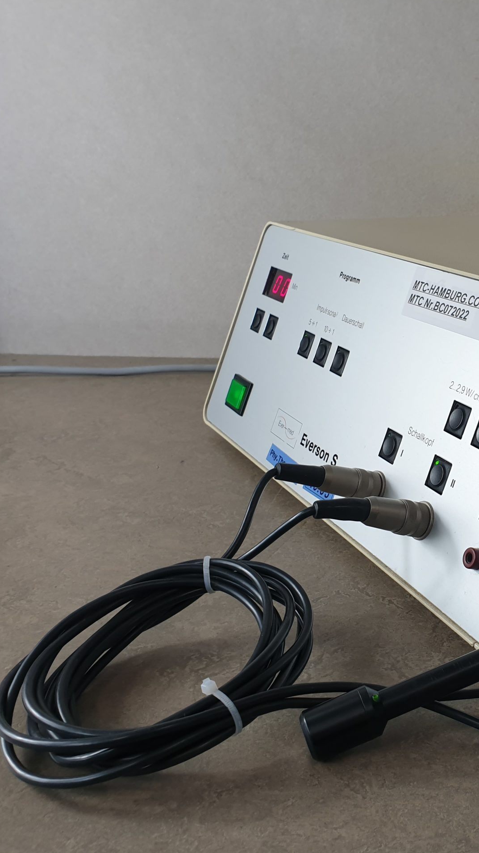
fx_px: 858
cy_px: 425
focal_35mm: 38
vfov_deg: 52.8
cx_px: 508
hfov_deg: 28.7
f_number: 2.4
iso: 64
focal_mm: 4.3
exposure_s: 1/50
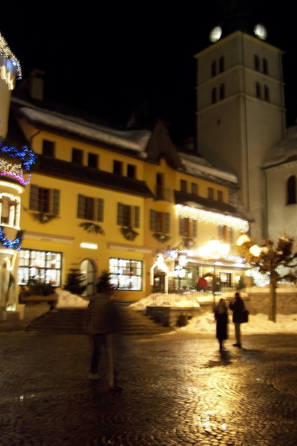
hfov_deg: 33.4
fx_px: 495
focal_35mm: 40
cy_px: 223
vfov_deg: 48.5
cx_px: 151
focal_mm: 6.3
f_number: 2.8
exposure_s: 1/2
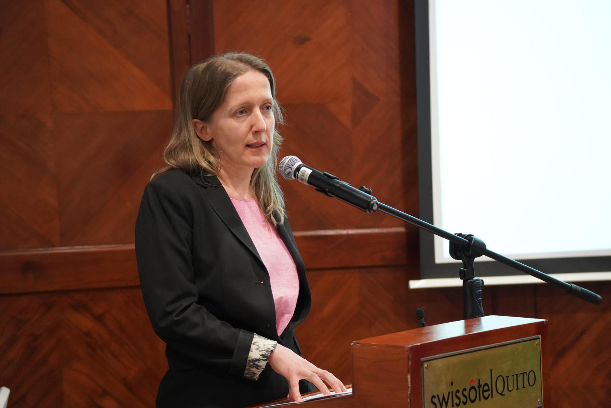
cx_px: 306
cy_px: 204
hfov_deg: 20.6
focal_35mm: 99
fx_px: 1681
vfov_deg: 13.8
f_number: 4.5
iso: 8000
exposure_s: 1/160
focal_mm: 99
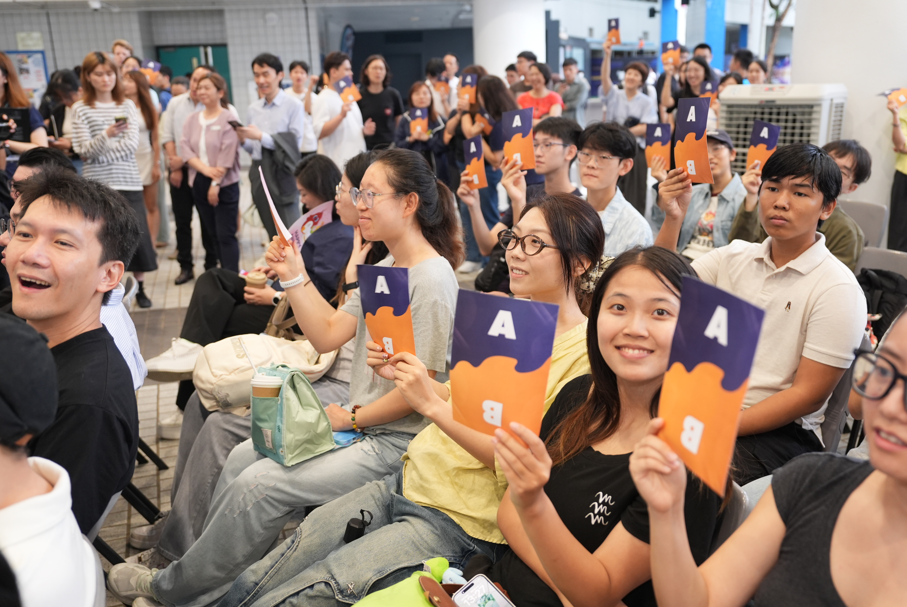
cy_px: 304
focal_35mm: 31
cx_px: 454
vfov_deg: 42.4
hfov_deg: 60.2
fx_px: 782
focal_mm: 31
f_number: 2.8
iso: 1000
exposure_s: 1/200
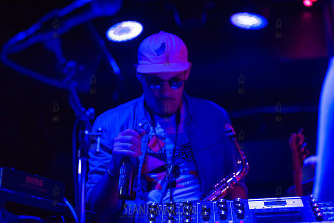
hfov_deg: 25.4
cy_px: 112
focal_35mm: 80
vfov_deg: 17.1
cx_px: 167
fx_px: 742
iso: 2500
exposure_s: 1/640
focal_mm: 80
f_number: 2.8
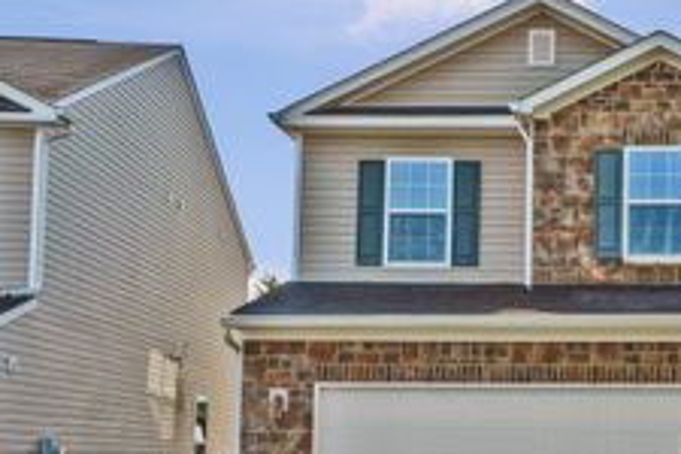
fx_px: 1135
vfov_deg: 22.5
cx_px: 660
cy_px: 301
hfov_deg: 31.2
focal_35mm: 60
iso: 100
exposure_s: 1/160
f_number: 9
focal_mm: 18
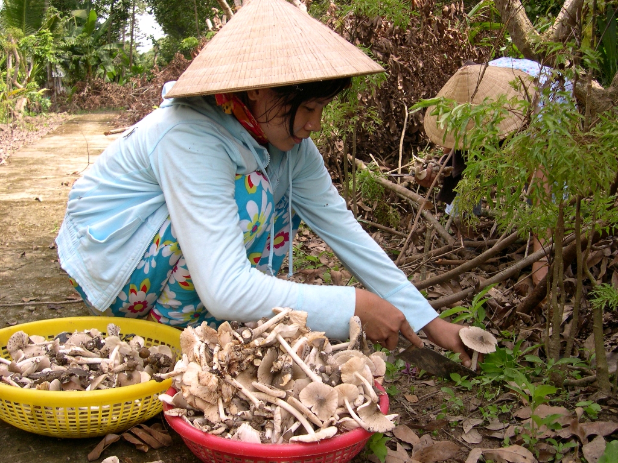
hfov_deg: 49.0
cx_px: 309
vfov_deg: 37.7
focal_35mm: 38
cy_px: 232
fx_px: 678
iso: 100
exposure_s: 1/319
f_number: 2.8
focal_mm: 8
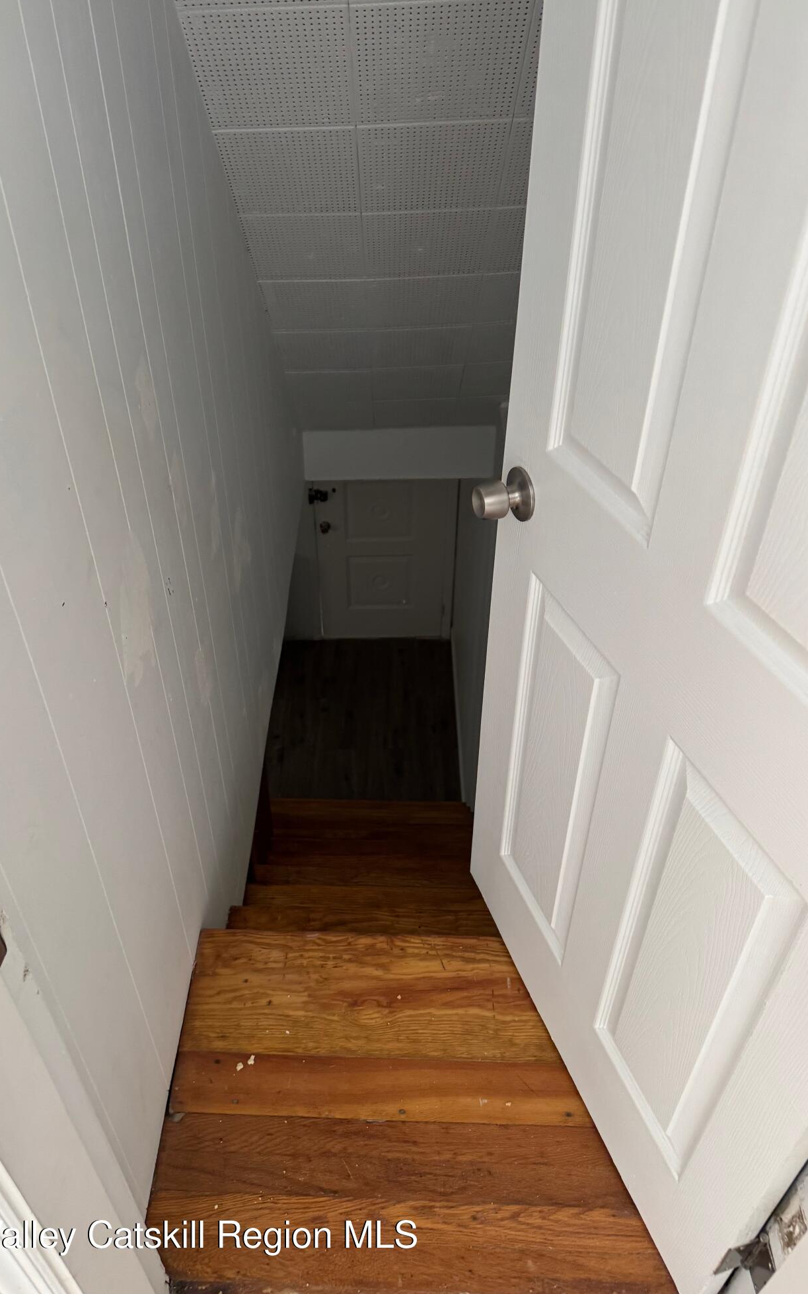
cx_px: 333
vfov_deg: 70.4
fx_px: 916
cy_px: 634
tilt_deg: -37.5
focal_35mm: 26
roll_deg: +1.7
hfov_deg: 47.4
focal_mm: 6.76
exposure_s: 1/60
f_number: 1.78
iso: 250
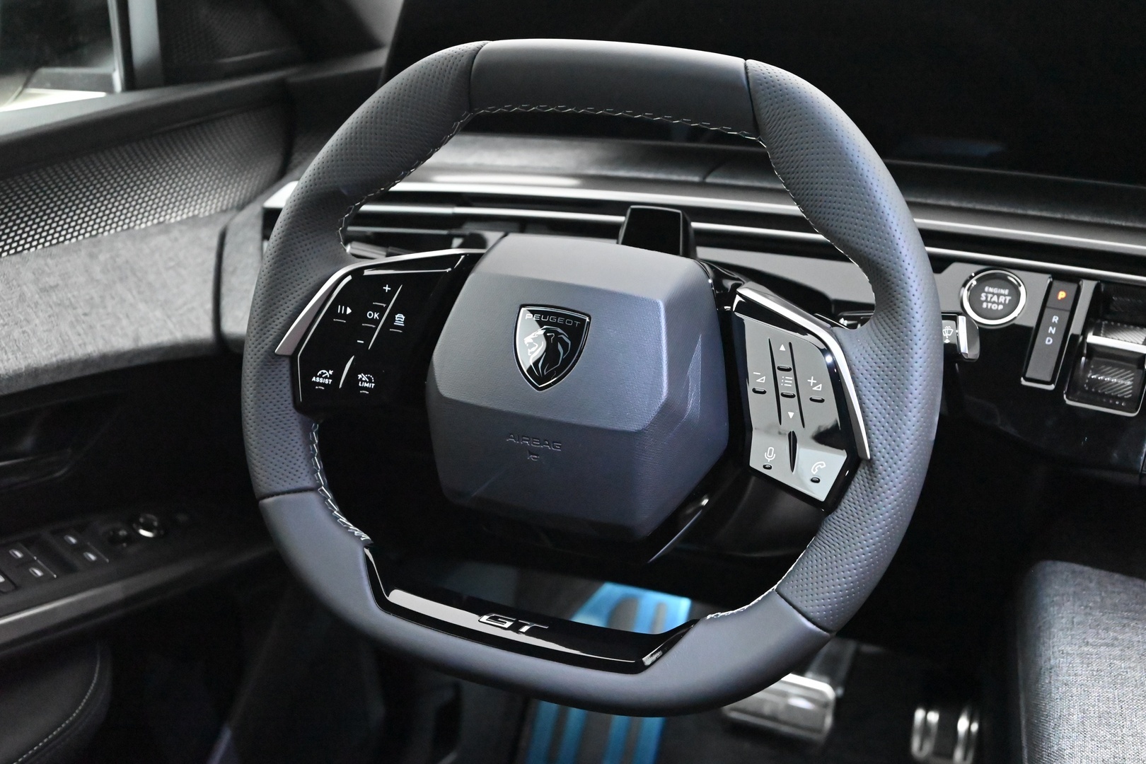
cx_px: 573
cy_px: 382
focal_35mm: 38
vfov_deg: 35.1
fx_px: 1210
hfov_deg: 50.7
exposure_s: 1/60
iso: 18000
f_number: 5.3
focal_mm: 38
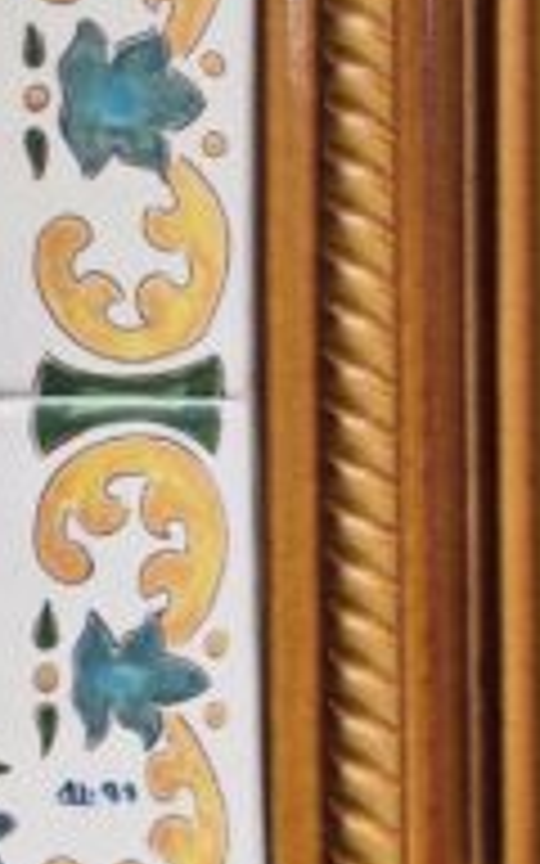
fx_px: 3061
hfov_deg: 9.2
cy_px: 144
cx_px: -680
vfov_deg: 15.9
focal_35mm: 130
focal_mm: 5.4
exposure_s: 1/180
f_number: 1.8
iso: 125
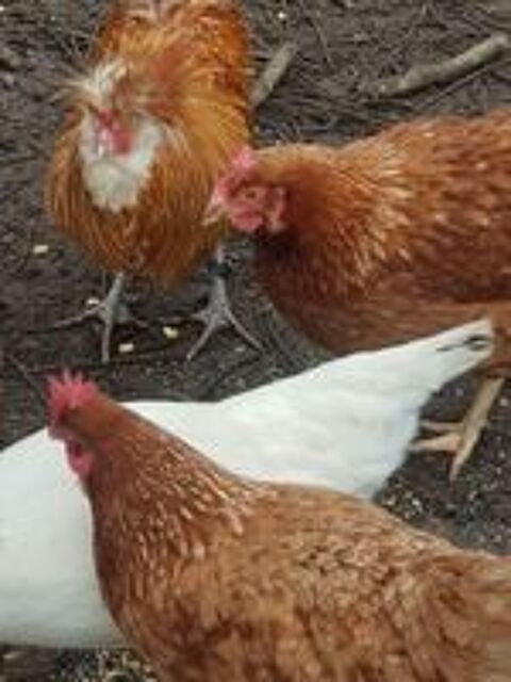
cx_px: 256
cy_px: 341
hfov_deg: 28.0
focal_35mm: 52
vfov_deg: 36.8
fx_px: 1023
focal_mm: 6
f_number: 2.4
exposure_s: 1/120
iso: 40
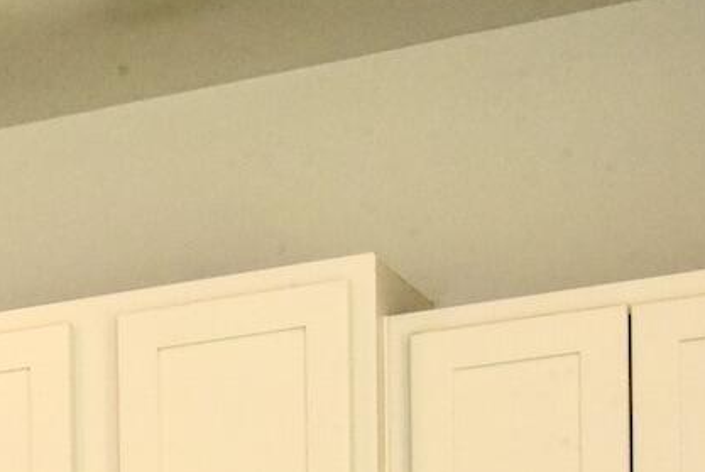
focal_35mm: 138
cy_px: 1066
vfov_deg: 9.1
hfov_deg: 12.6
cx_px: -817
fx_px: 2705
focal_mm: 30
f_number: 22
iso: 5600
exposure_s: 1/60
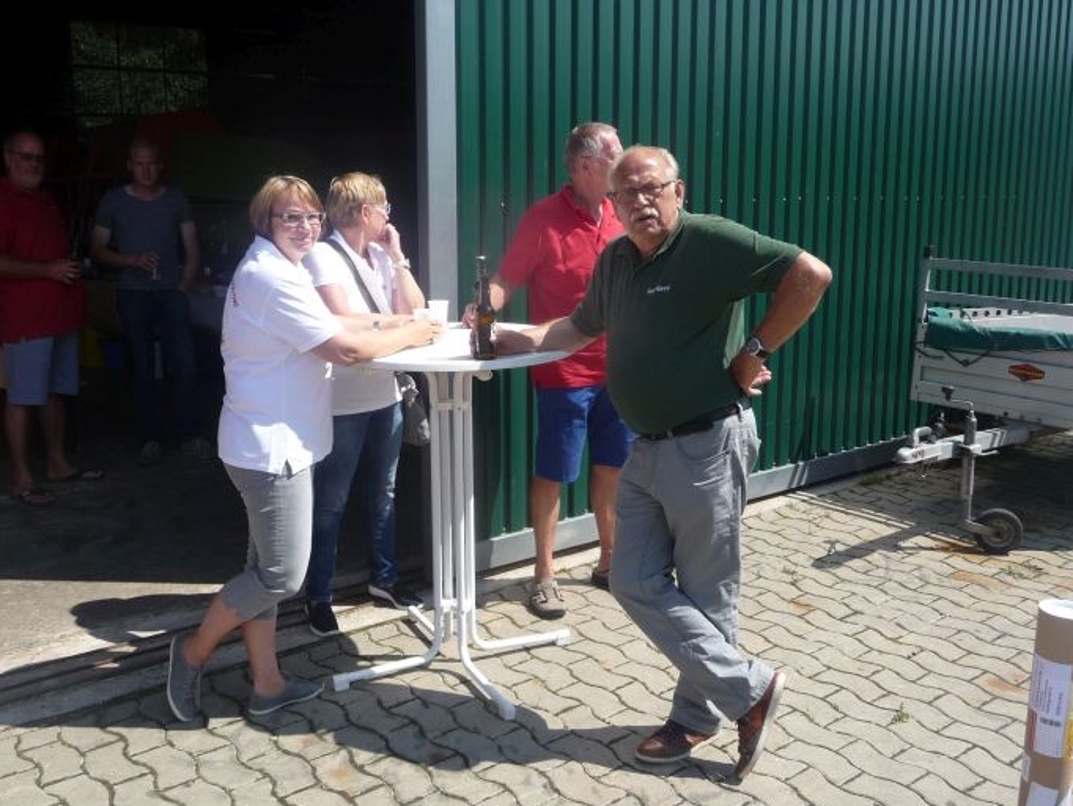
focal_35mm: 34
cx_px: 499
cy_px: 387
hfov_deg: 53.9
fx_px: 1054
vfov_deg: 41.8
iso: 100
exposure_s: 1/800
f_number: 3.3
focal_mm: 4.7
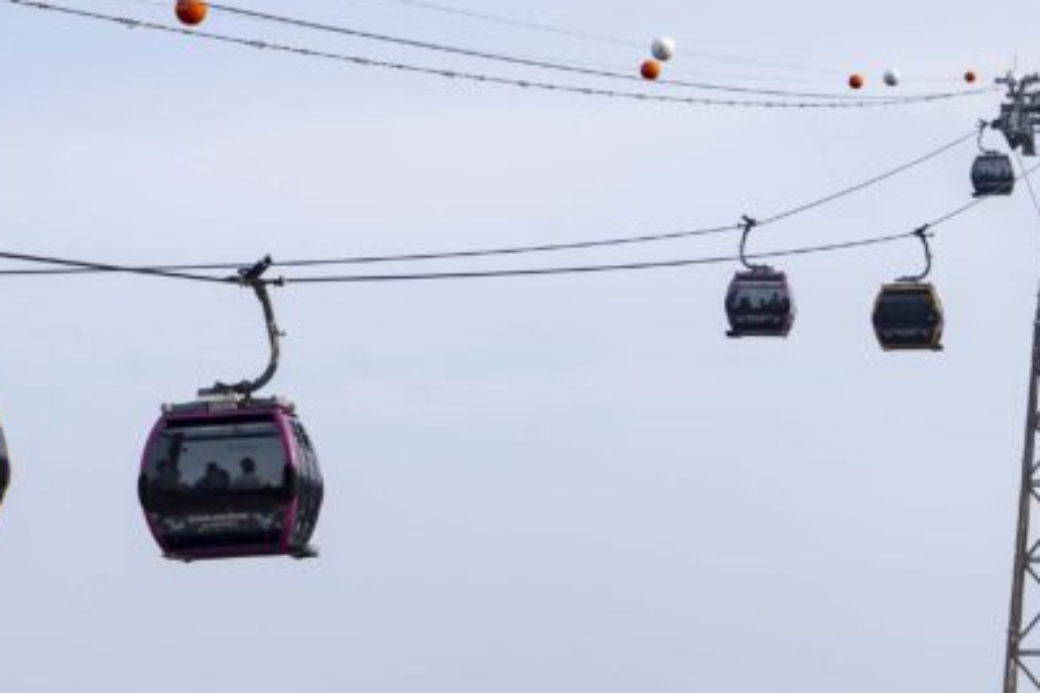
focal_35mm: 154
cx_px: 508
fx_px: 4449
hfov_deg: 13.3
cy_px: 608
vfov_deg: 8.9
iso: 100
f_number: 11
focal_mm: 60
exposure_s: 1/125
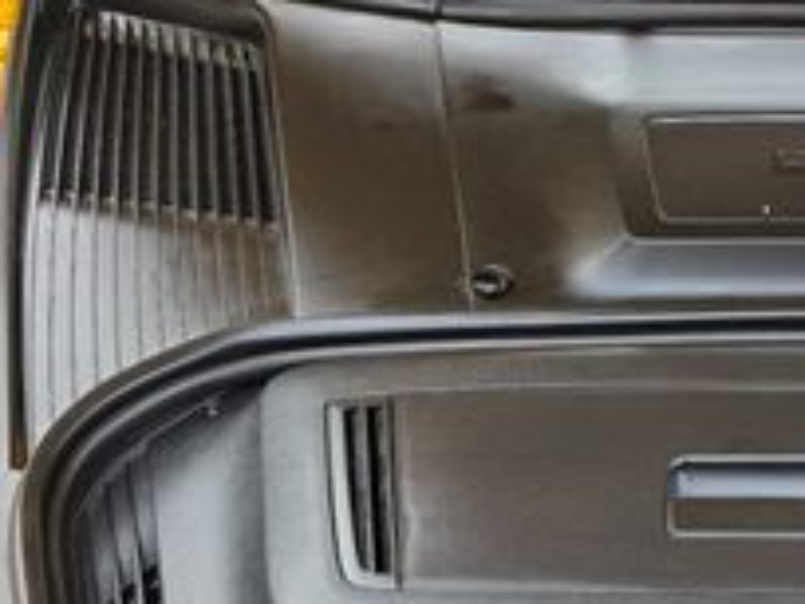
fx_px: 1674
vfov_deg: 18.0
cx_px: 983
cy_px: 928
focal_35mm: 72
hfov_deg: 24.4
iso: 32
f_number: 1.7
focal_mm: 6.3
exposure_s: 1/180
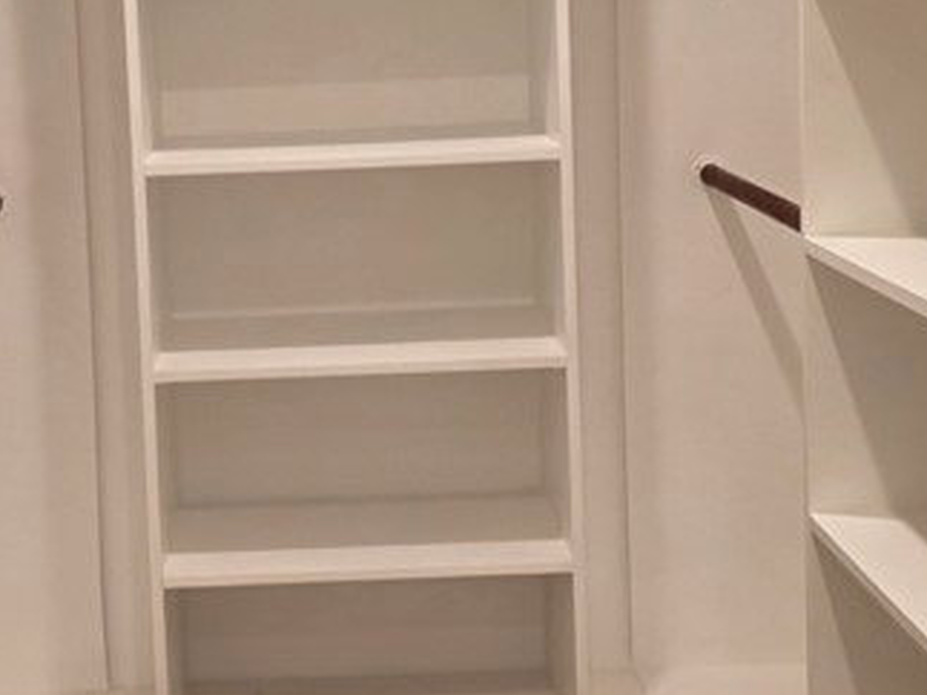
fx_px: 1954
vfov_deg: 20.0
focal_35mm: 73
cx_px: 316
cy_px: 172
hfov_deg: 26.5
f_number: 1.7
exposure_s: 1/120
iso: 100
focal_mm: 6.25
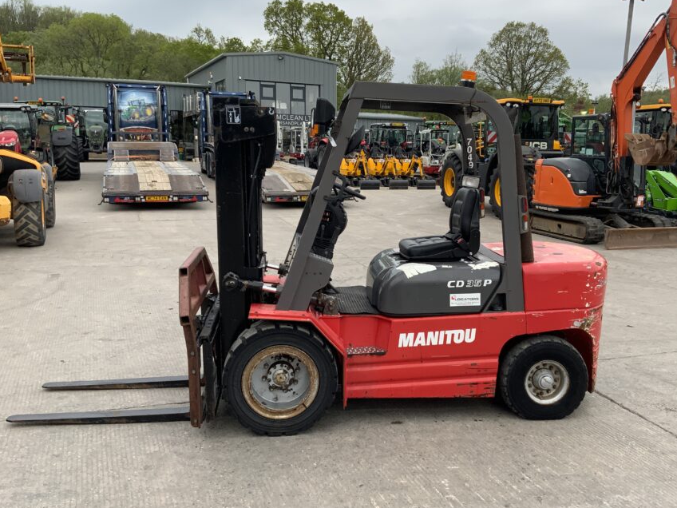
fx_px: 685
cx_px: 382
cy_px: 250
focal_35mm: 35
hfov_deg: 52.5
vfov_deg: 40.7
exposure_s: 1/657
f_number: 1.8
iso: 16
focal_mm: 3
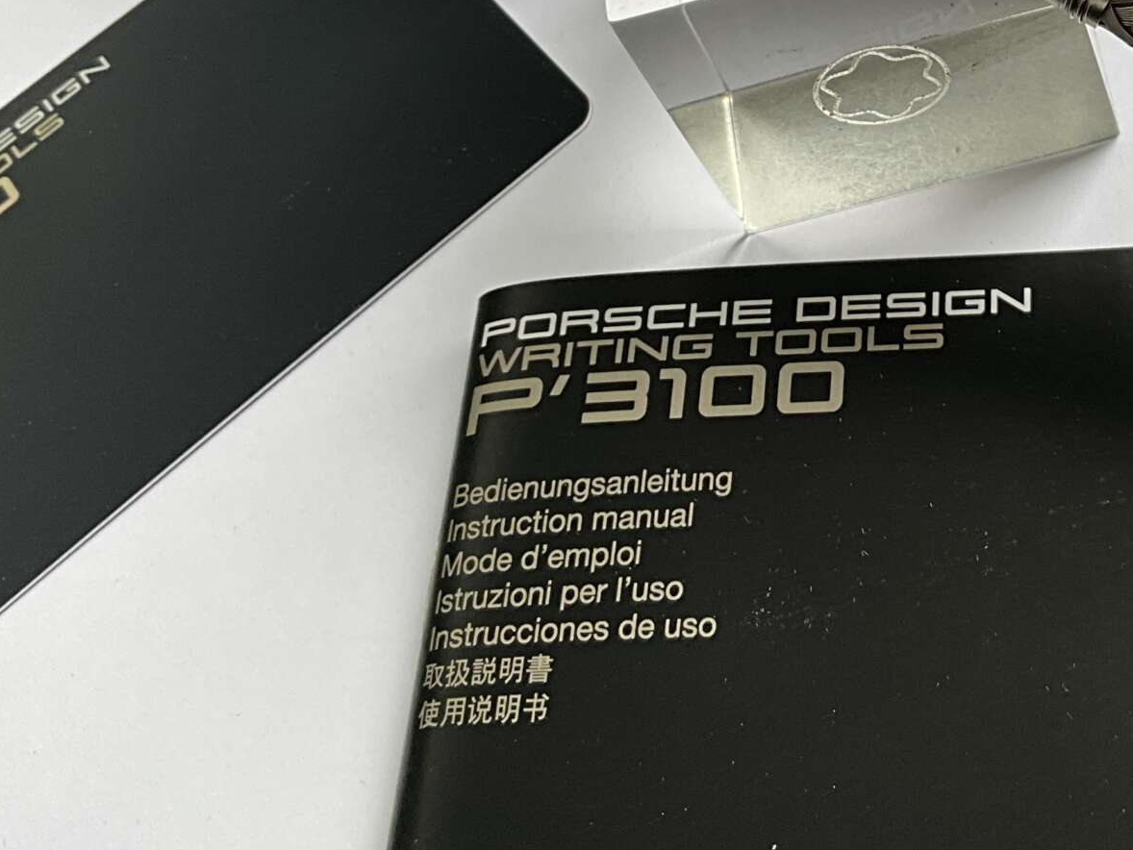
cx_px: 1004
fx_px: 2062
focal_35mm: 63
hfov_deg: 29.5
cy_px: -20
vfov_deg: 22.3
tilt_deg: -54.3
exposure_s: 1/122
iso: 32
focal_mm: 3
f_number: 1.8
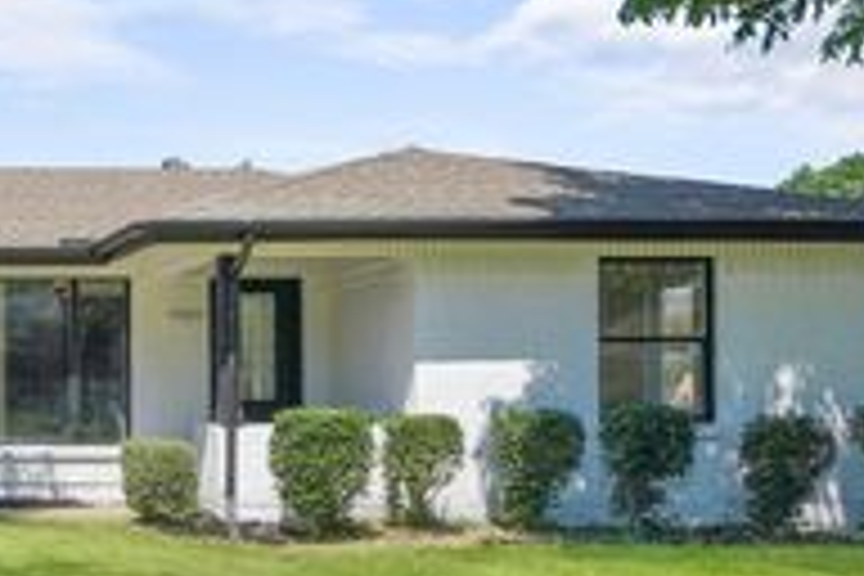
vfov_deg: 25.5
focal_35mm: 53
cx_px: -45
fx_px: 1267
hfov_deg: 33.6
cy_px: 360
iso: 640
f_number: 9
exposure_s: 1/1250
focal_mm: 20.3
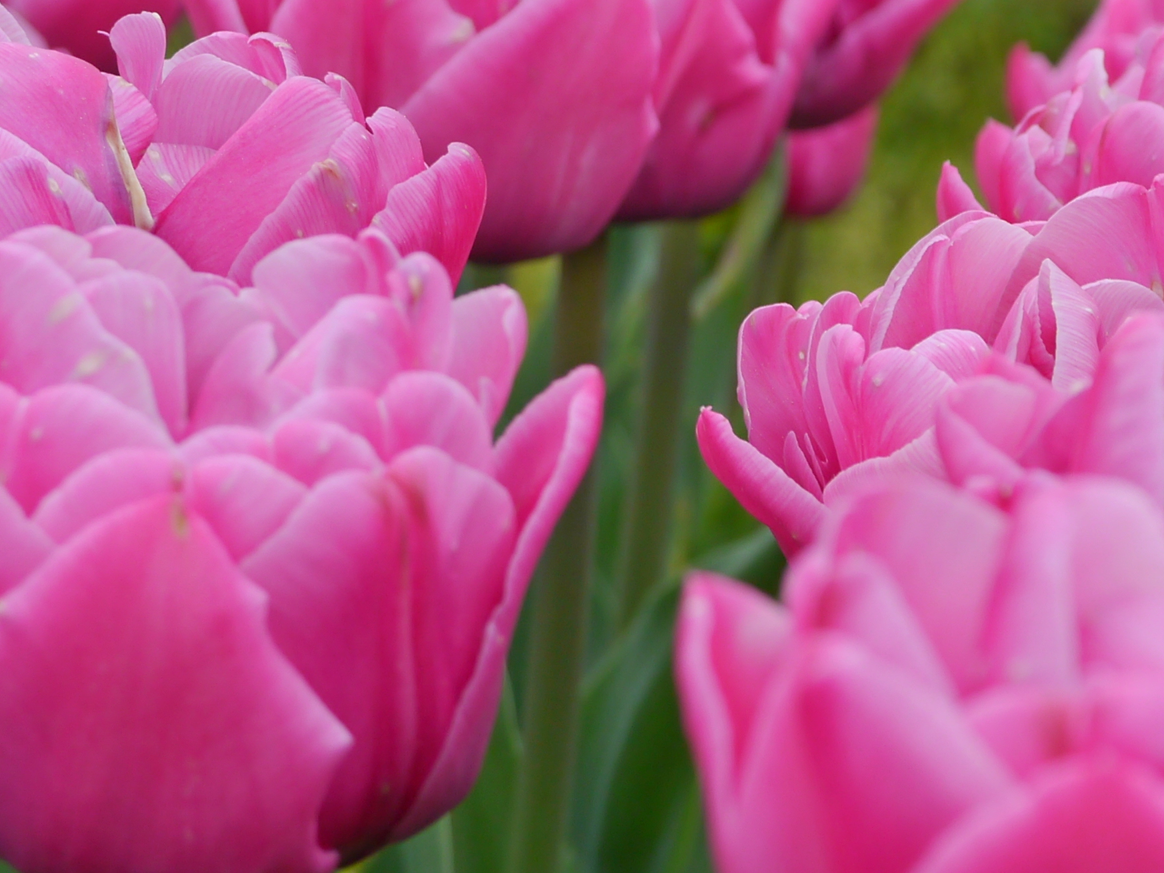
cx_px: 931
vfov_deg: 6.7
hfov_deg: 8.9
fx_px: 7432
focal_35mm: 221
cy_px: 163
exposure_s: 1/250
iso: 160
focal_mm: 42
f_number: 7.1
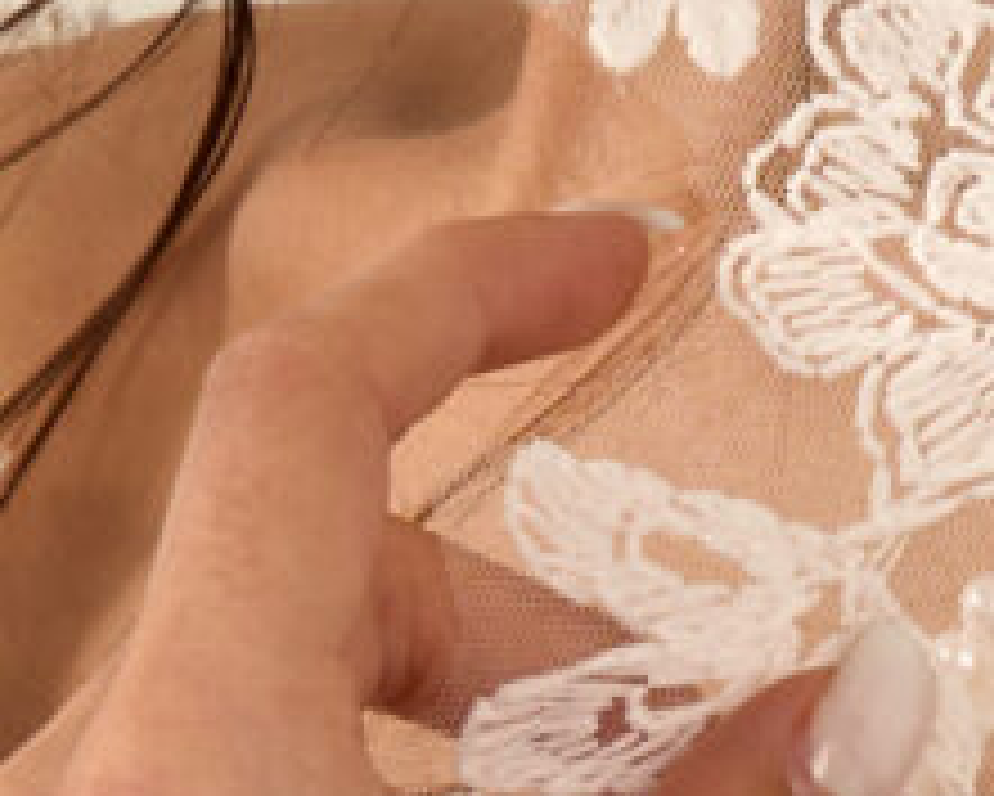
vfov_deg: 2.5
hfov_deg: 3.1
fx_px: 18218
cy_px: 1758
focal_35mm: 619
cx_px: 238
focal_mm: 57
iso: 100
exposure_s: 1/200
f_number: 10
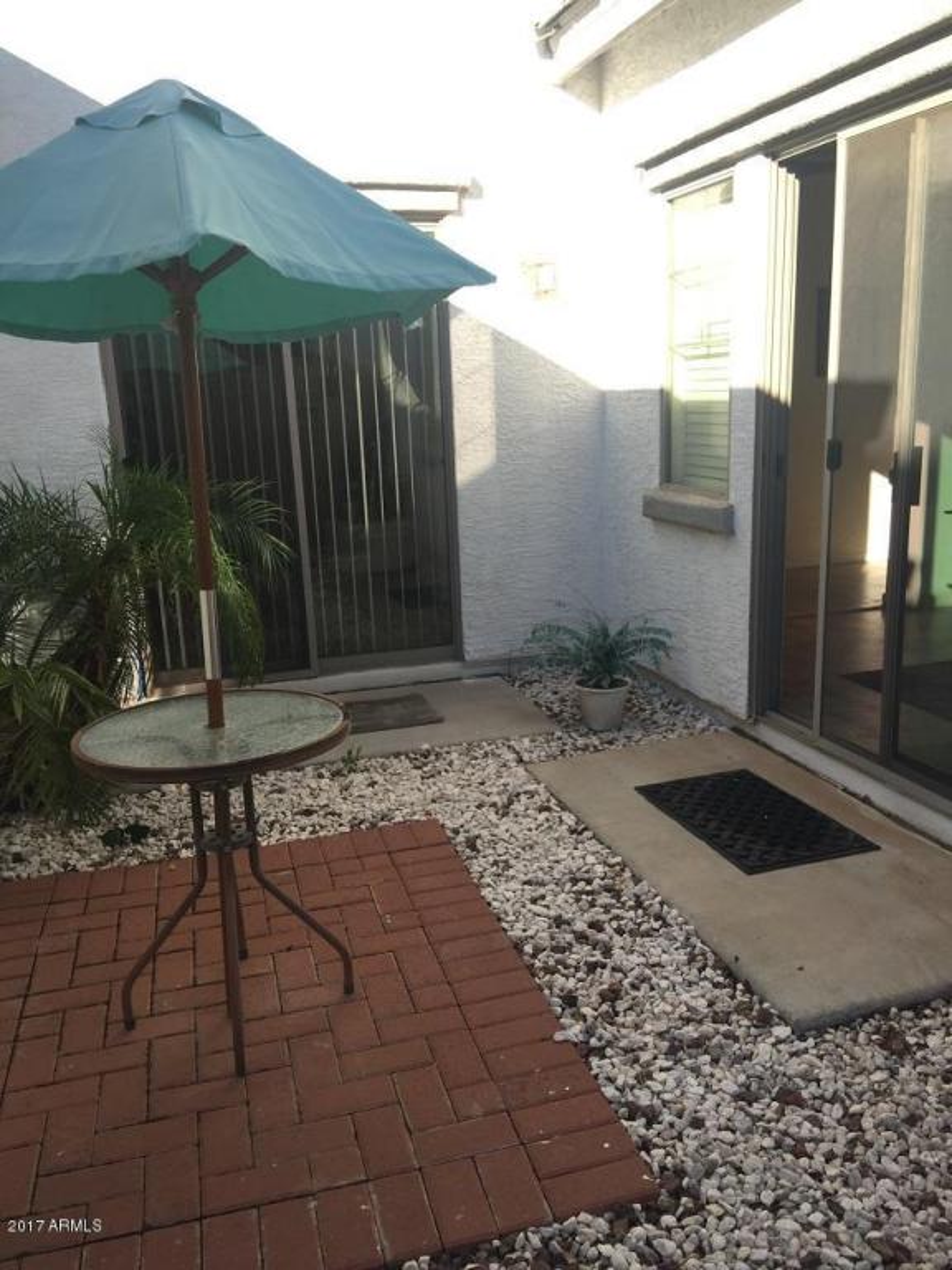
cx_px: 476
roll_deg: +1.1
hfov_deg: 48.2
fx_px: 1063
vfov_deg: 61.7
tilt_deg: -11.3
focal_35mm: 29
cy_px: 635
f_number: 2.2
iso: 32
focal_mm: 4.15
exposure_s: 1/565
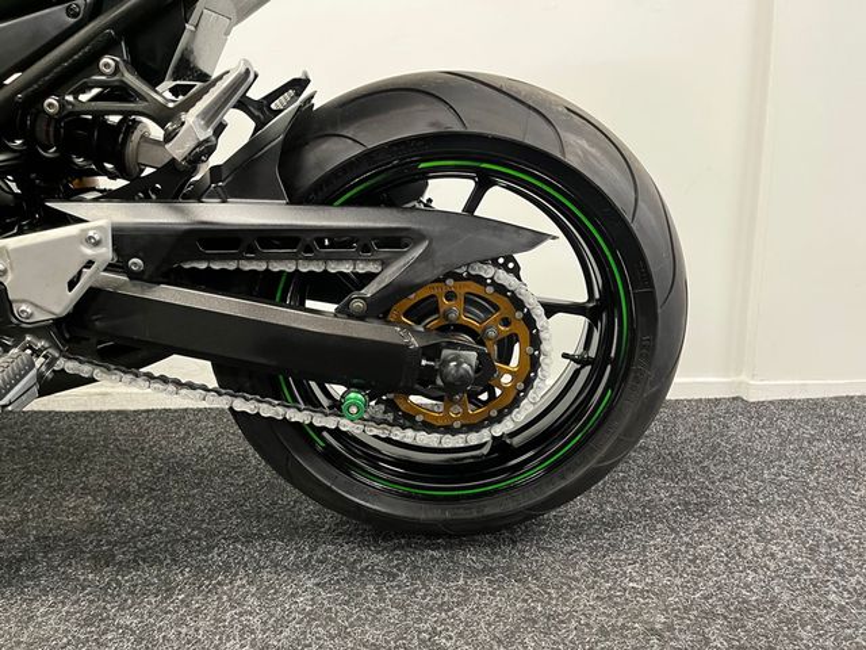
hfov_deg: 67.3
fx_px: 650
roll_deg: +1.1
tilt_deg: -10.4
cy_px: 325
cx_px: 433
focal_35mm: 26
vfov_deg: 53.1
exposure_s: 1/50
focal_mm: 5.1
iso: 400
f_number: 1.6
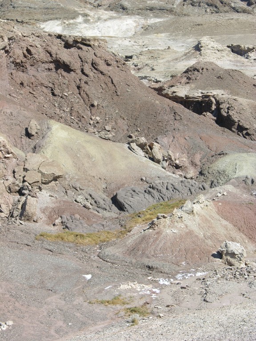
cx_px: 128
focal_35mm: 100
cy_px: 170
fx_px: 986
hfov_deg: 14.8
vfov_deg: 19.6
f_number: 5.1
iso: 50
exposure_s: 1/304
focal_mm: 25.4
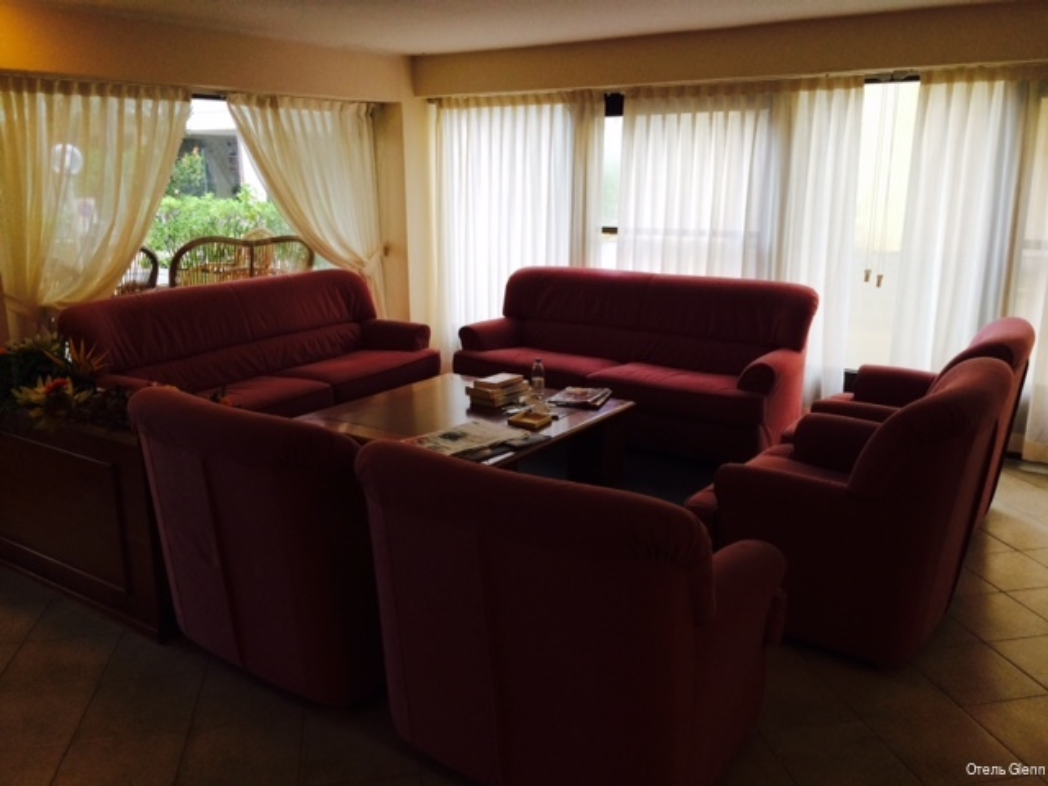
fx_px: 878
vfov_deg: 48.2
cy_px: 393
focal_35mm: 29
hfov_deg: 61.7
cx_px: 524
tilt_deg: -15.6
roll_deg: +0.1
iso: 64
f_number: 2.2
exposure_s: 1/33
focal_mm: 4.15
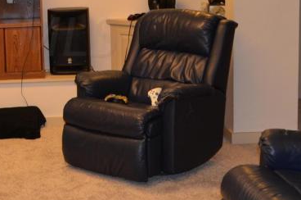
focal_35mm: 85
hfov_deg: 23.3
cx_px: 23
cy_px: 37
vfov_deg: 15.9
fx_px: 709
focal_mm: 18
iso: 640
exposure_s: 1/60
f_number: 3.5
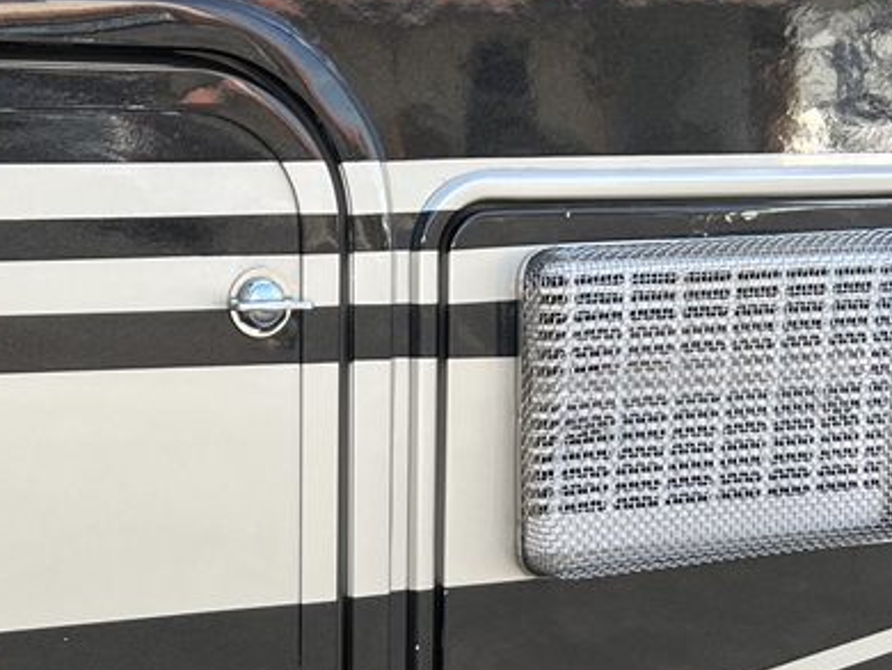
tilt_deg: -15.2
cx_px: 393
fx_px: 2063
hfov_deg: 24.4
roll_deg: -0.9
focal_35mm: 80
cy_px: 670
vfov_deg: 18.0
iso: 50
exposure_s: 1/628
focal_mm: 5.7
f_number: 1.5
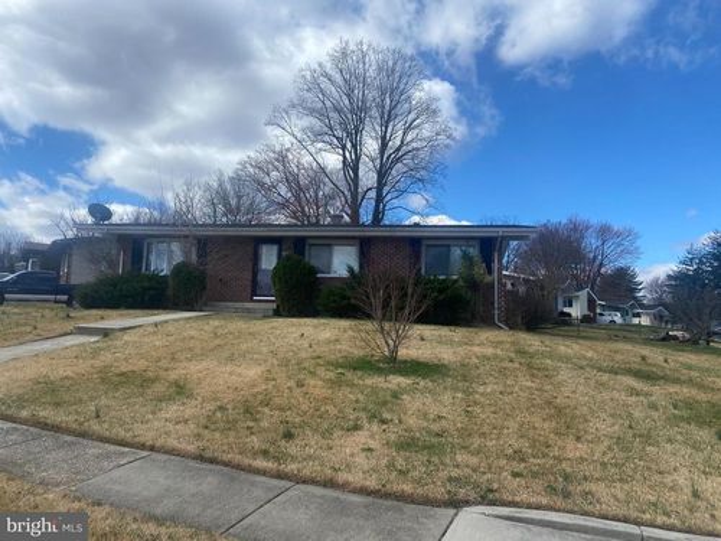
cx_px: 360
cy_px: 270
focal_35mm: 26
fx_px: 542
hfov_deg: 67.3
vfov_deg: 53.1
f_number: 1.8
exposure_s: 1/3300
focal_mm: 4.25
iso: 32
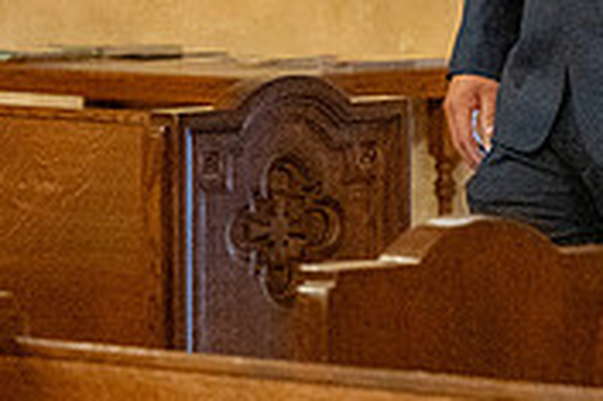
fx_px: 7781
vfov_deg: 2.9
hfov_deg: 4.4
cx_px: 802
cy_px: -176
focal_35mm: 465
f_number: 4
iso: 3200
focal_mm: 120
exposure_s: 1/250
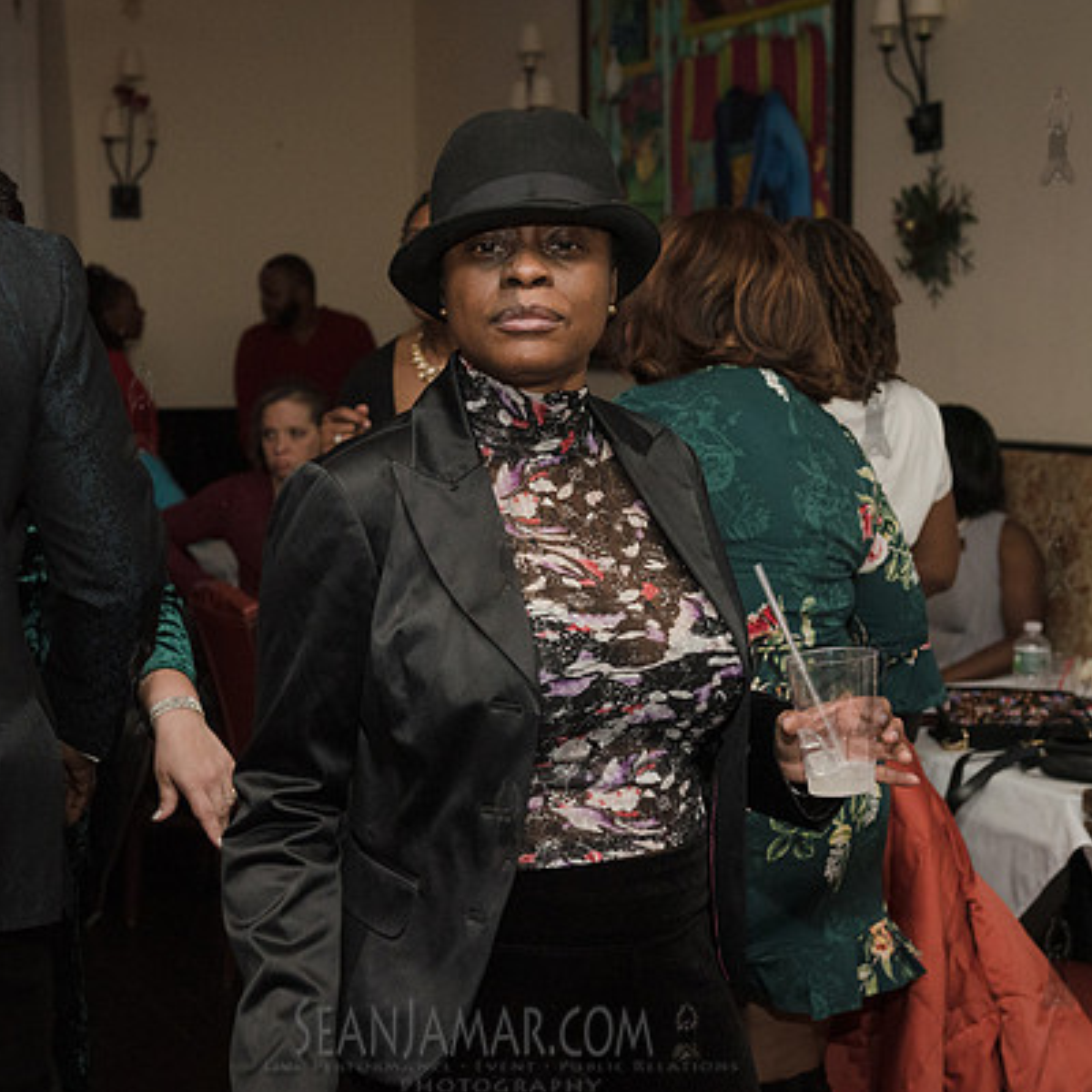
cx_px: 543
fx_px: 2284
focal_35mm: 64
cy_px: 554
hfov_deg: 26.9
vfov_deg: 26.9
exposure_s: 1/160
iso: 2000
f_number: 4.5
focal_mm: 42
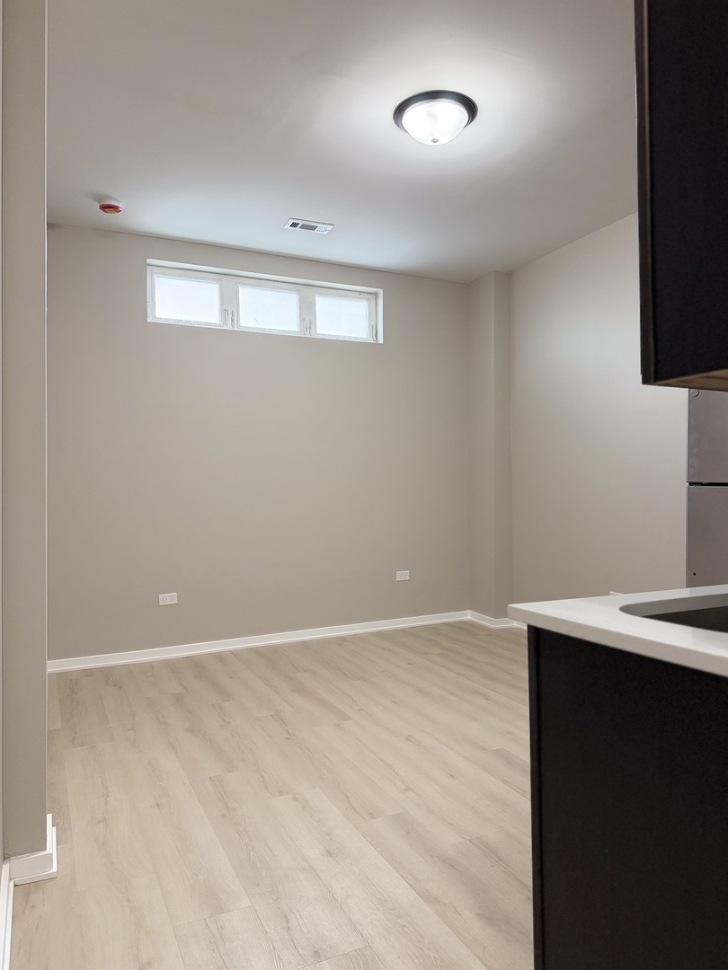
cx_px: 364
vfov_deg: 71.6
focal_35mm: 24
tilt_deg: +0.0
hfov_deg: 56.8
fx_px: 673
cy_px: 485
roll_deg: +1.0
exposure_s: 1/120
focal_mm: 6.76
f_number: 1.78
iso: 320
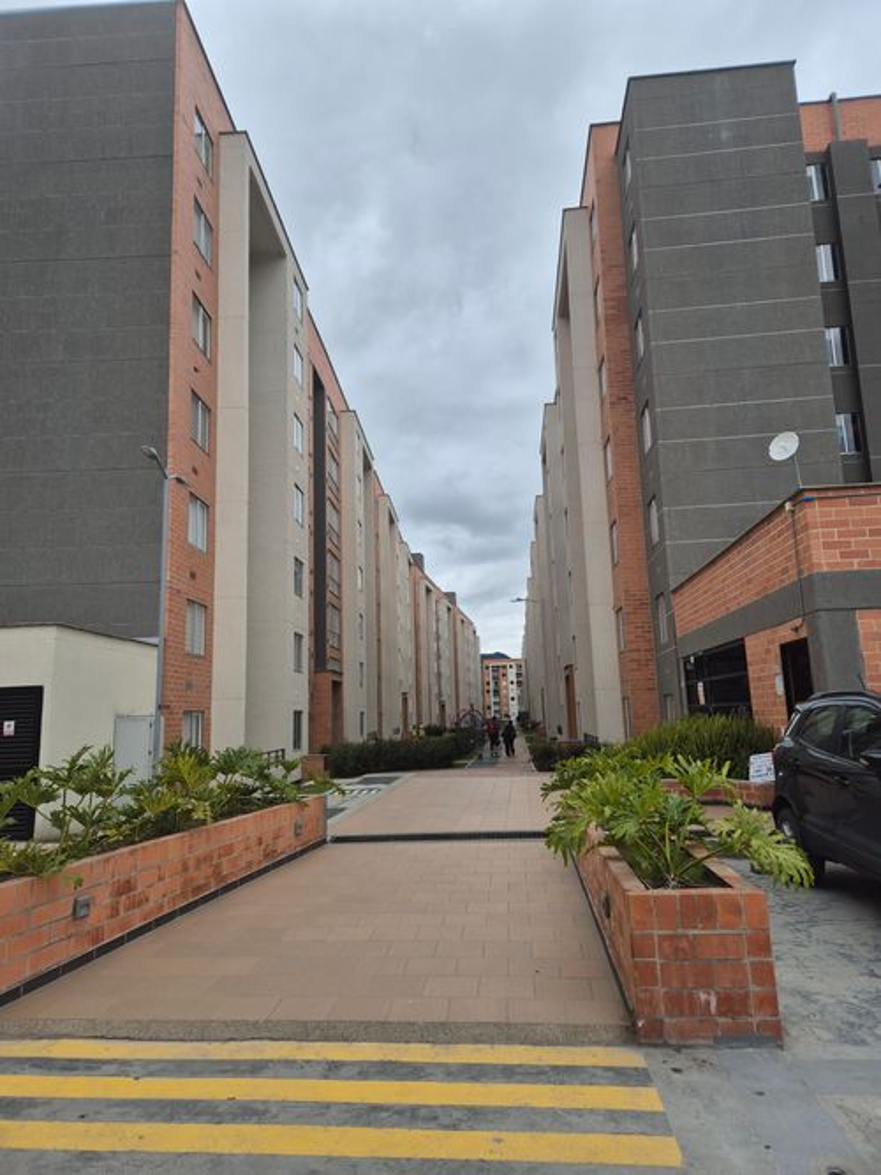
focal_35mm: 23
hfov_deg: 58.9
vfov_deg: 73.9
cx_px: 440
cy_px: 588
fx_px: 781
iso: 25
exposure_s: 1/1864
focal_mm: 5.4
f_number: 1.8
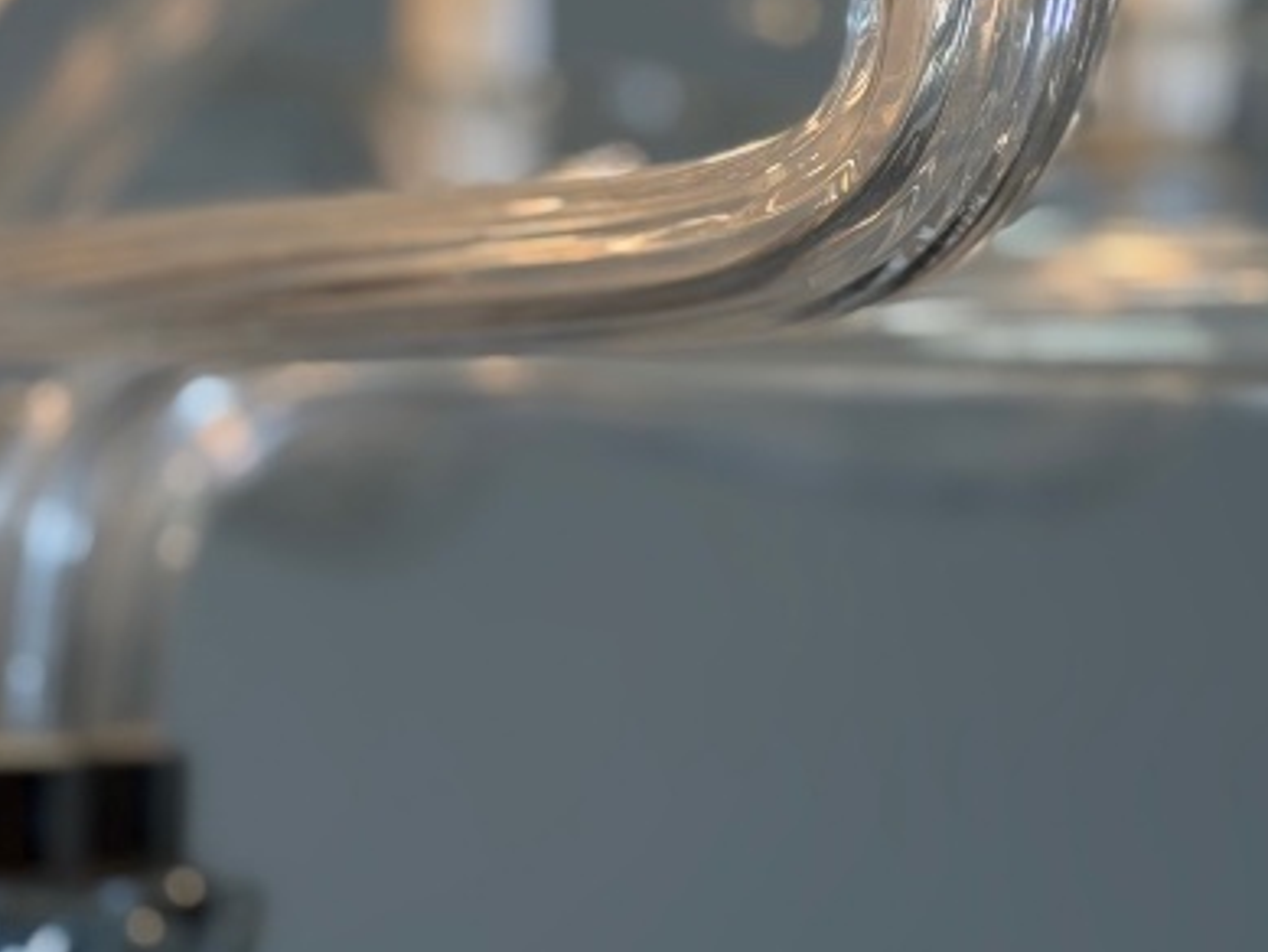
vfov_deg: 9.8
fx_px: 5423
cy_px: -267
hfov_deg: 13.3
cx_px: 984
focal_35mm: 148
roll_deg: -0.7
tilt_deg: +8.4
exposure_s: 1/100
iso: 50
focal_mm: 6.76
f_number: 1.78
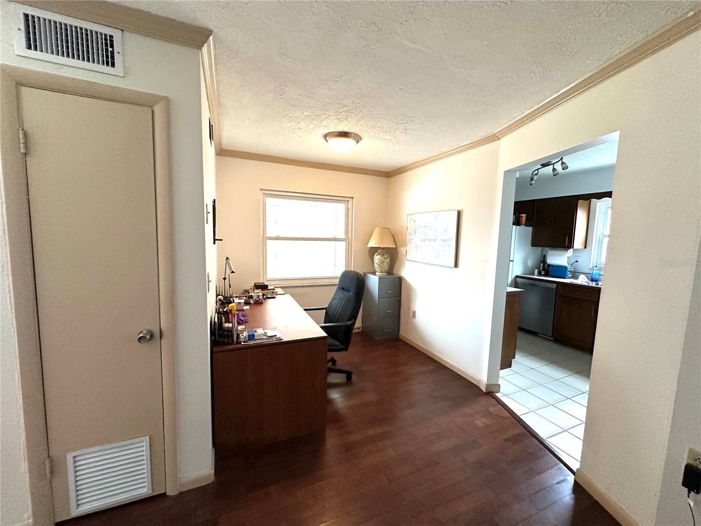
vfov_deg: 85.7
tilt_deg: -5.6
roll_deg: -2.1
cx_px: 350
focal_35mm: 14
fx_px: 284
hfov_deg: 102.1
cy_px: 263
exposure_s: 1/85
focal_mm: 2.22
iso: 320
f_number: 2.2
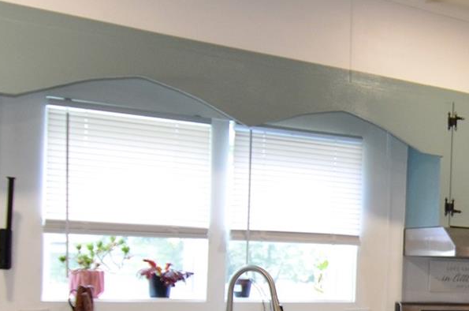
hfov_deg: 29.0
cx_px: 532
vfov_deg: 21.3
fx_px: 806
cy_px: 280
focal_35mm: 62
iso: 640
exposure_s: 1/60
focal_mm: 12
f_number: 4
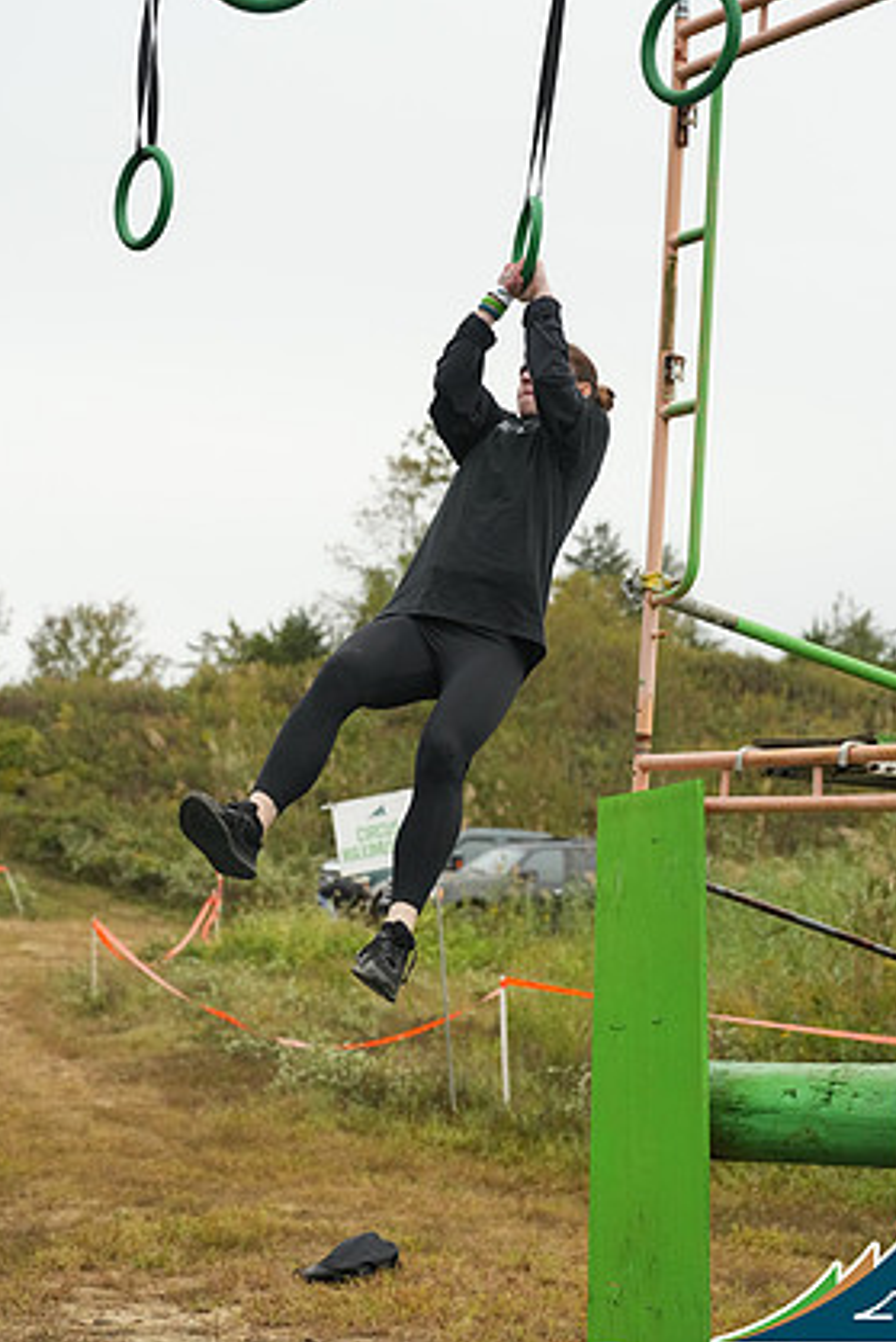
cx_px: 466
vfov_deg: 28.4
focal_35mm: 71
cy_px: 655
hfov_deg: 19.2
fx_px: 2648
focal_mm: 66
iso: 2500
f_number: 4
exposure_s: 1/2500
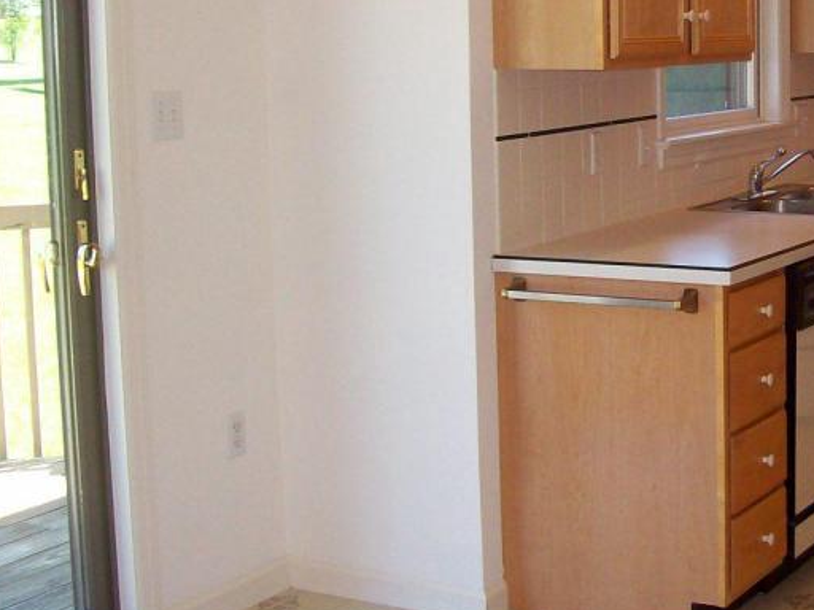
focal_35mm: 72
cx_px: 655
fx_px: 1693
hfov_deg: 26.5
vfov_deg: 20.4
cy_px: 200
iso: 80
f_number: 2.7
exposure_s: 1/64
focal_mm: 6
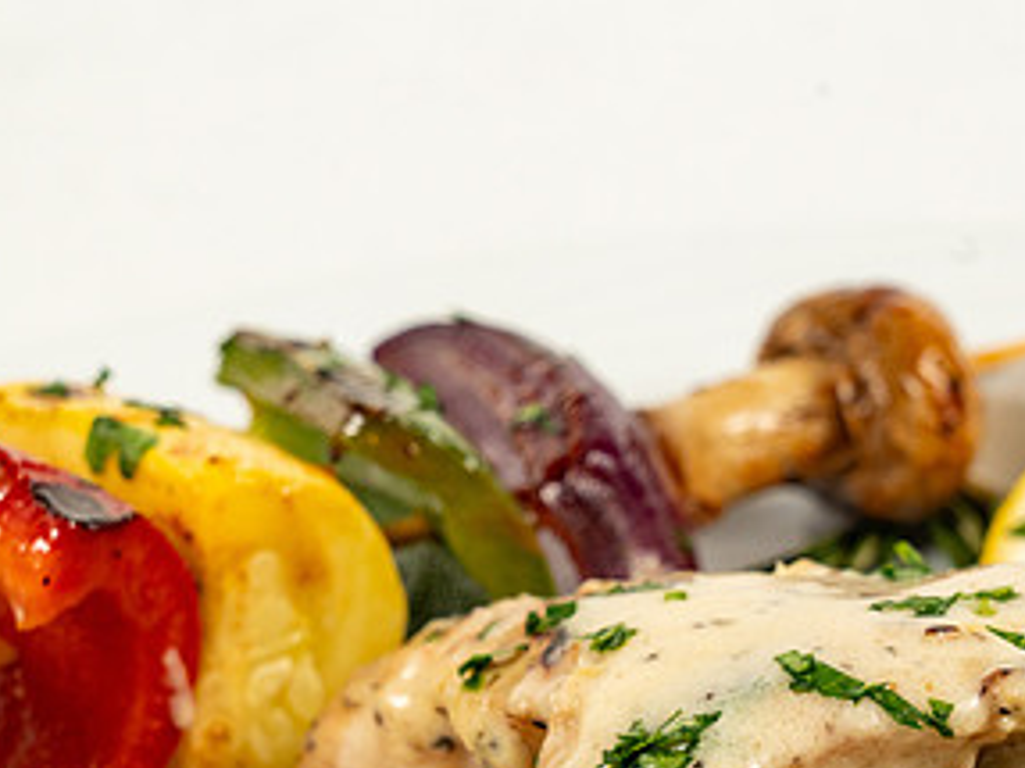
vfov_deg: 7.3
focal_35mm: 204
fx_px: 6038
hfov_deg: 9.7
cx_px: 586
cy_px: 570
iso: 800
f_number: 11
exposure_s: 1/200
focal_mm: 105
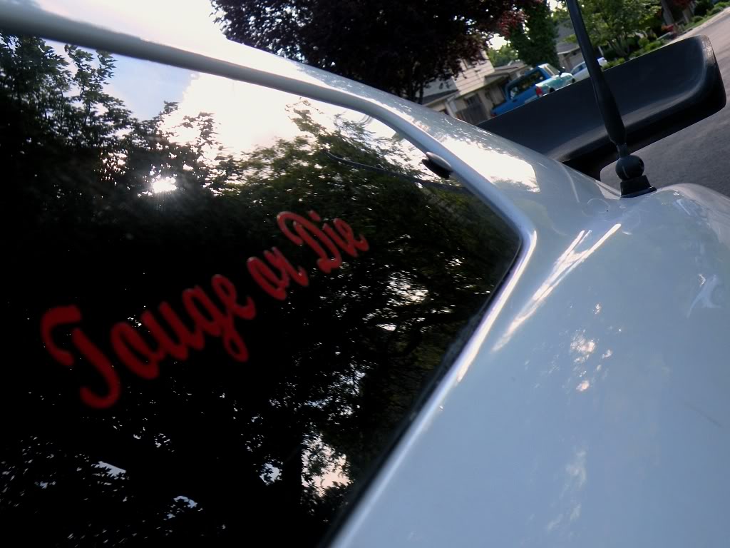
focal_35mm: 56
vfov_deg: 26.1
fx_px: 1181
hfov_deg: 34.3
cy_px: 274
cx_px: 365
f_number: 3.5
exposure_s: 1/125
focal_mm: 9.8
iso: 64
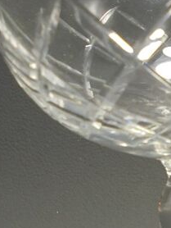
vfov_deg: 17.7
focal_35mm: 110
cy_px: 182
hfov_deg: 13.1
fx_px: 723
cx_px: 202
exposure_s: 1/30
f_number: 4
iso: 250
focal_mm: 6.1
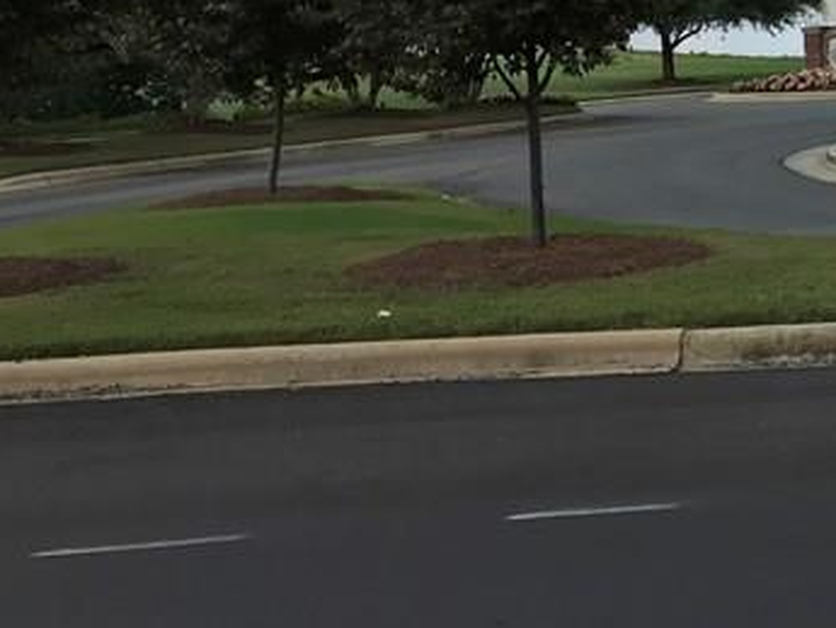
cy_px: -63
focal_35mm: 83
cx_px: 1195
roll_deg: +1.4
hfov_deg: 20.6
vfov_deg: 17.2
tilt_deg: -0.5
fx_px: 2005
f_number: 1.8
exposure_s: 1/1076
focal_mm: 3.99
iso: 20
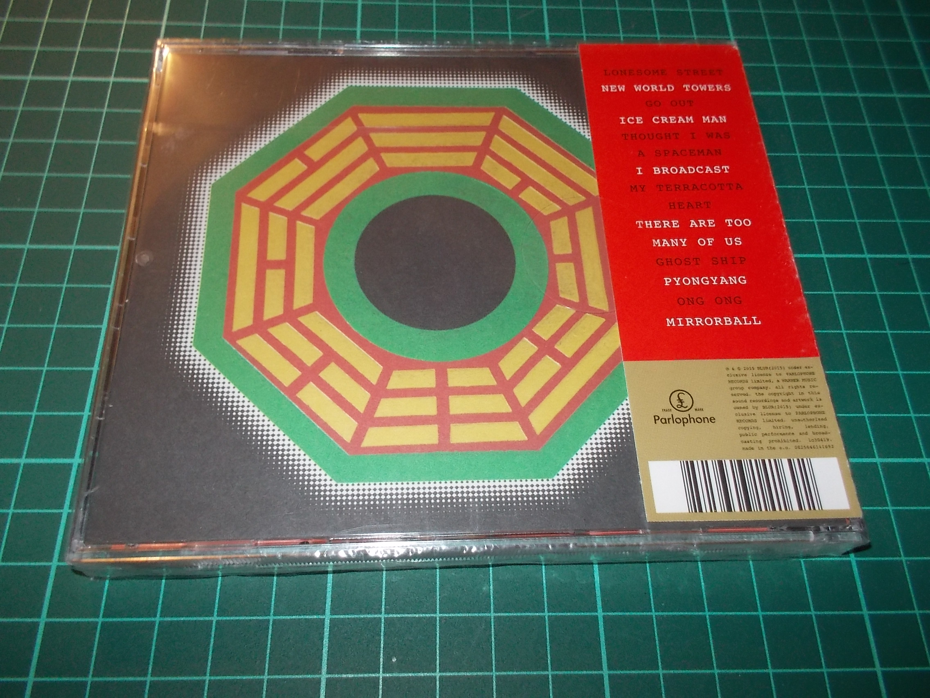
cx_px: 465
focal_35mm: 29
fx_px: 779
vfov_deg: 48.2
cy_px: 349
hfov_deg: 61.7
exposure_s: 1/30
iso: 200
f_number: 3.3
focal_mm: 4.1
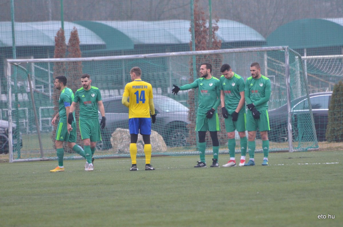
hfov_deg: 4.6
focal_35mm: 450
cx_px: 172
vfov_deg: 3.0
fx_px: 4279
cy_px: 114
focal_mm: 300
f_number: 5.6
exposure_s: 1/400
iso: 2000
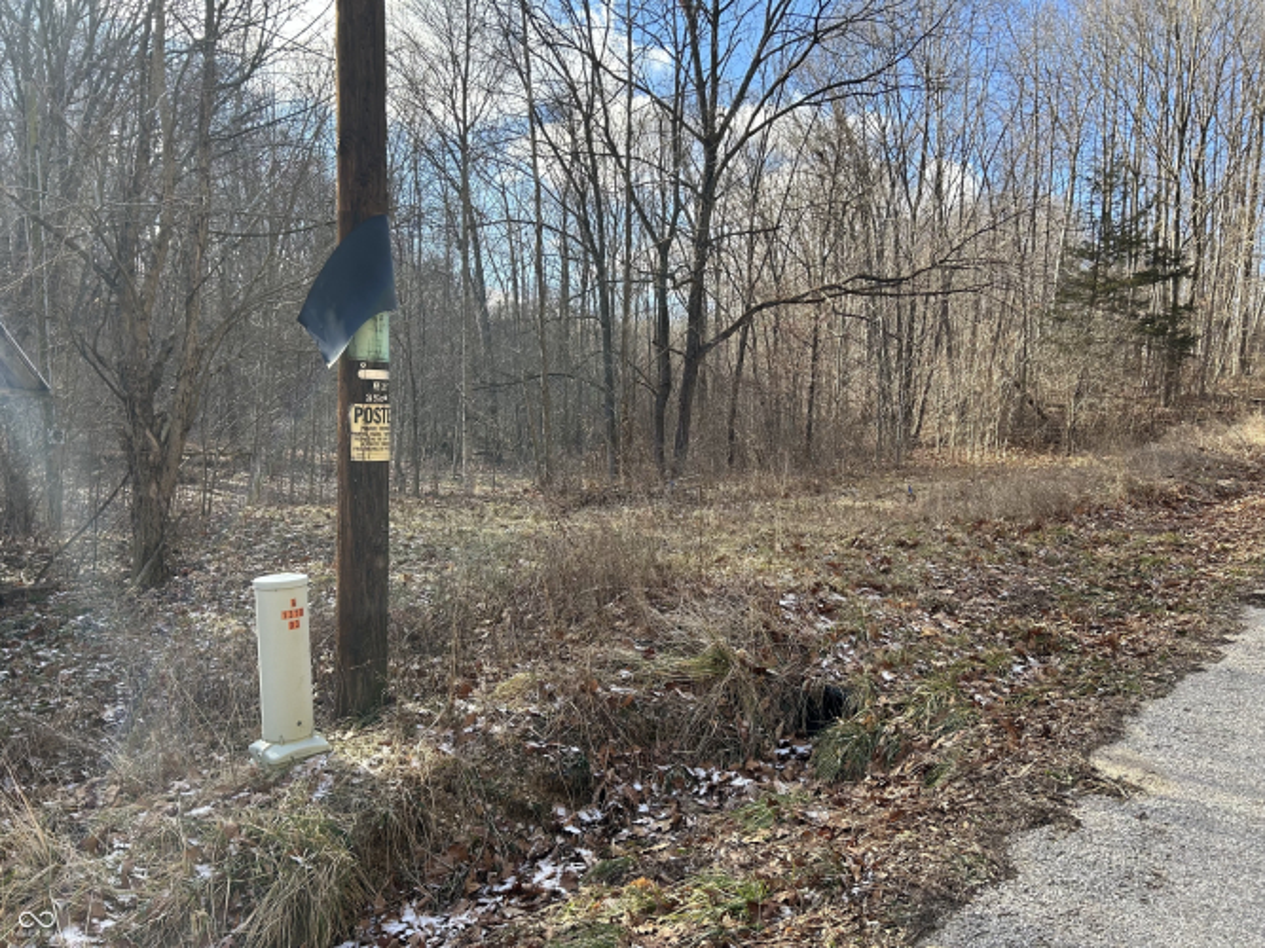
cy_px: 474
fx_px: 950
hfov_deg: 67.3
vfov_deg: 53.0
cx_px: 632
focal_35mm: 26
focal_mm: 5.7
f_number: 1.5
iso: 50
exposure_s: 1/643
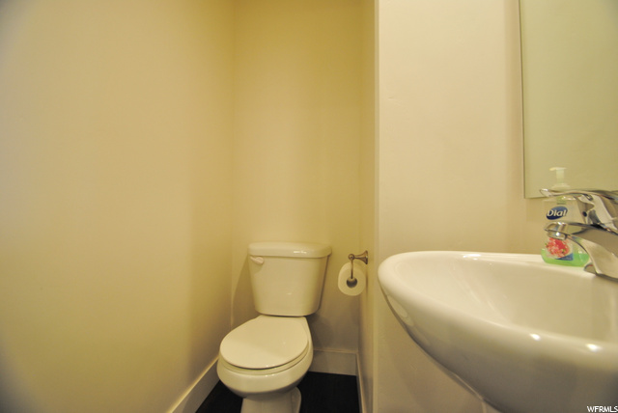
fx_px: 258
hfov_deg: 100.3
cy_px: 206
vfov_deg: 77.4
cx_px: 309
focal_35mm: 15
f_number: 3.5
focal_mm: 10
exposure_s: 1/30
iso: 250
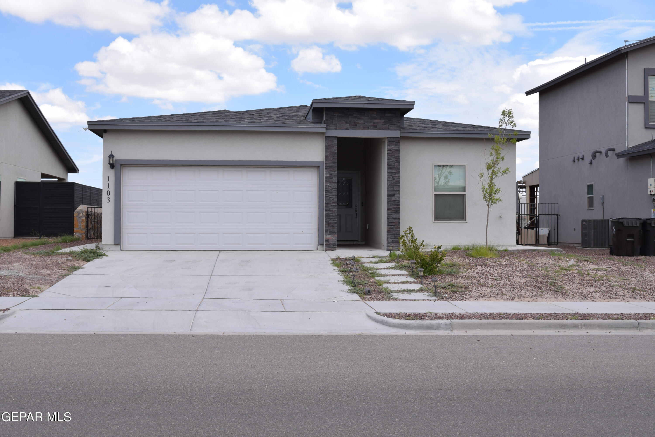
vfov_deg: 29.9
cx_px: 328
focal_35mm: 45
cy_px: 218
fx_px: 819
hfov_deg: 43.6
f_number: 10
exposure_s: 1/400
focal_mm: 30
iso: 200
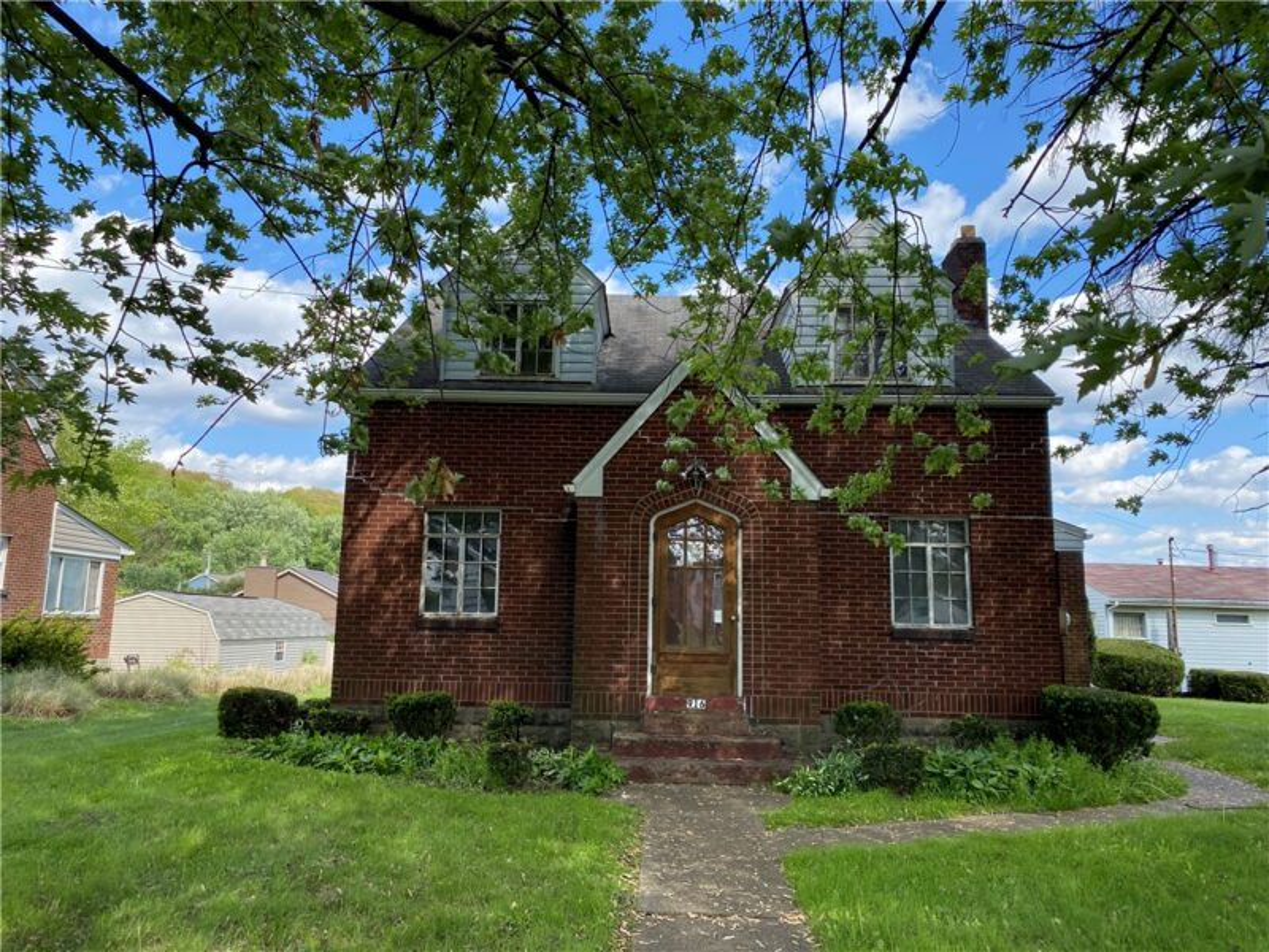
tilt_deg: +8.4
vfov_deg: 53.1
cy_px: 476
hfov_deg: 67.3
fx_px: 953
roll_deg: -1.9
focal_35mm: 26
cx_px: 634
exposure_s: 1/981
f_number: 1.8
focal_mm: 4.25
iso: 32
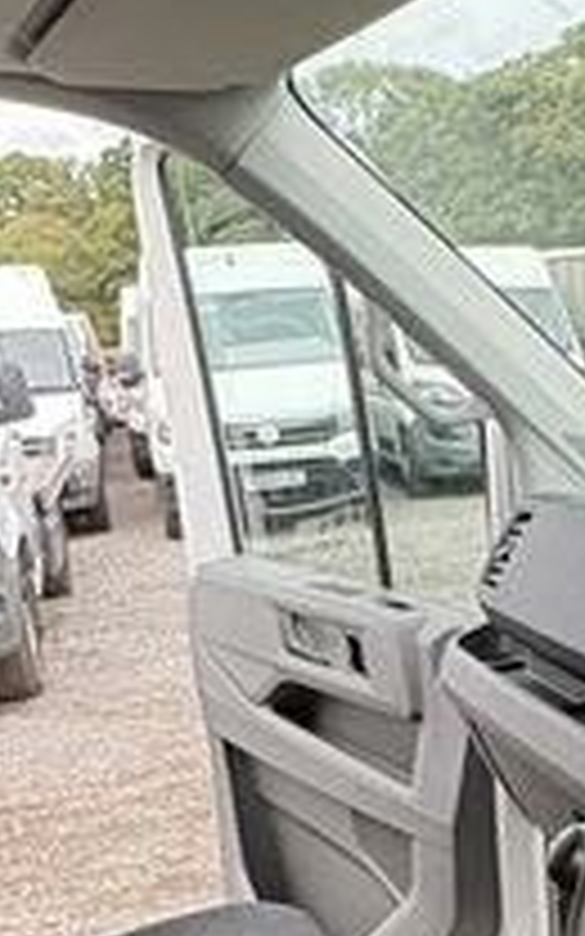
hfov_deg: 19.8
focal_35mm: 64
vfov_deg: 29.7
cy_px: 954
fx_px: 1633
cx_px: 567
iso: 40
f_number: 2.2
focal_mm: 2.22
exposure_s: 1/134
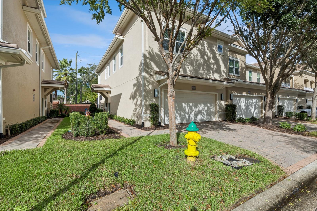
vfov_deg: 73.7
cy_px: 106
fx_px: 141
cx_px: 158
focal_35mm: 16
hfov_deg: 96.7
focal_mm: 16
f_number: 20
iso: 160
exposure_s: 1/100
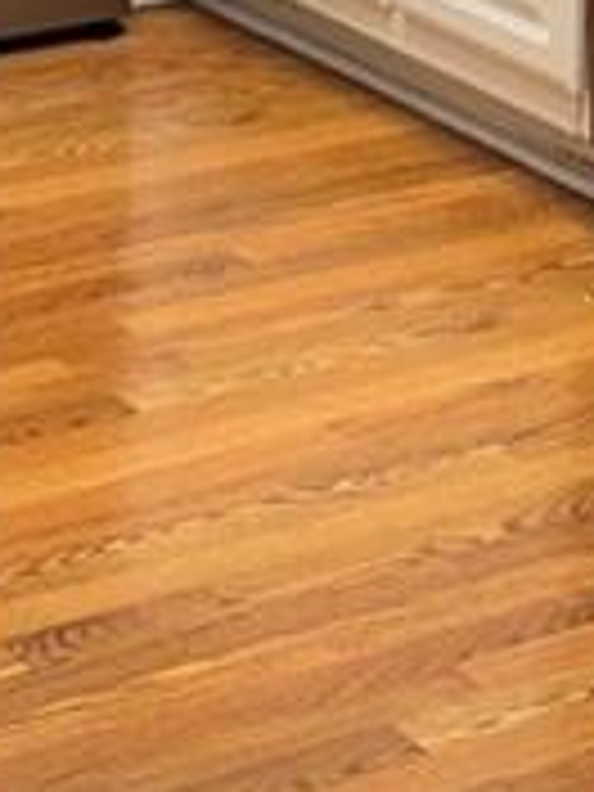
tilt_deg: -9.8
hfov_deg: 8.8
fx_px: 3752
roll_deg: -2.9
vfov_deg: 11.6
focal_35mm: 164
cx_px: 882
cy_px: -378
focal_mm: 6.76
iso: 100
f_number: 1.78
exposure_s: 1/120
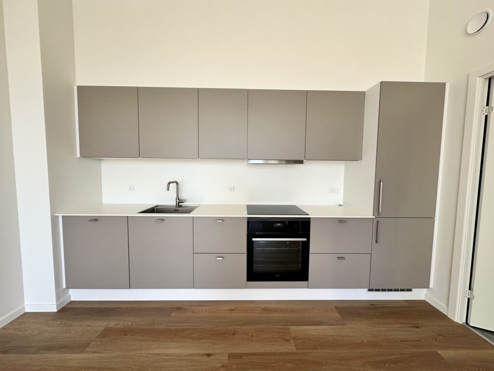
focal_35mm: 14
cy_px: 186
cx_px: 247
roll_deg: -0.5
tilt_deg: -7.5
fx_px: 200
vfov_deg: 85.7
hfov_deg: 102.1
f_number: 2.2
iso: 64
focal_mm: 2.22
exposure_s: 1/99
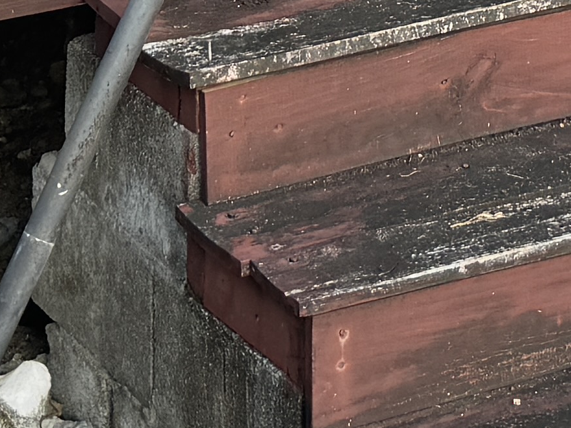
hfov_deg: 12.5
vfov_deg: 8.3
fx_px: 2573
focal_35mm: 156
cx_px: 548
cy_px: -761
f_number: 1.78
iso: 80
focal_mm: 6.76
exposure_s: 1/341
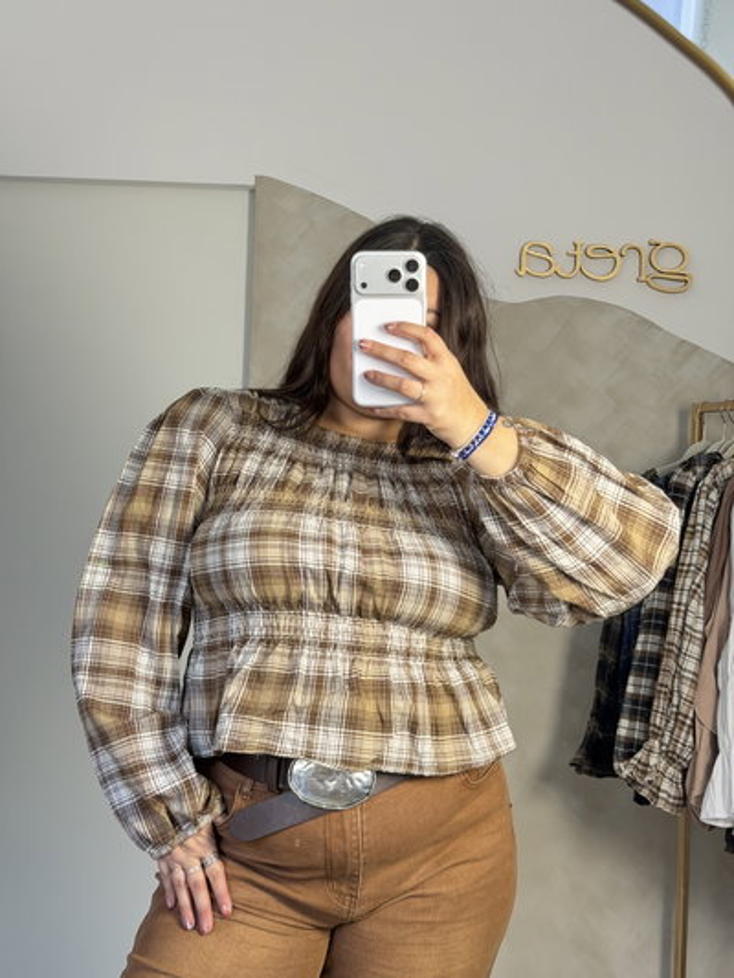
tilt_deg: -17.4
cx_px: 367
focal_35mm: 48
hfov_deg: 30.3
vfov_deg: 39.6
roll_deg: -1.5
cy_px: 489
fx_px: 1357
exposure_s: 1/50
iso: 80
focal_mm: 6.76
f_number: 1.78
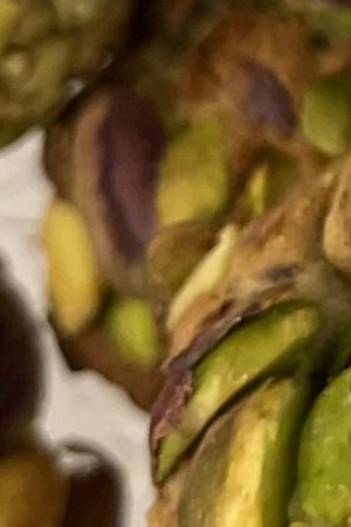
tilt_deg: -74.8
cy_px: -396
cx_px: 787
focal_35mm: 166
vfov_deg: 11.5
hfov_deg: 7.8
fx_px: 2428
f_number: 1.6
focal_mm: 5.1
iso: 400
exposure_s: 1/50
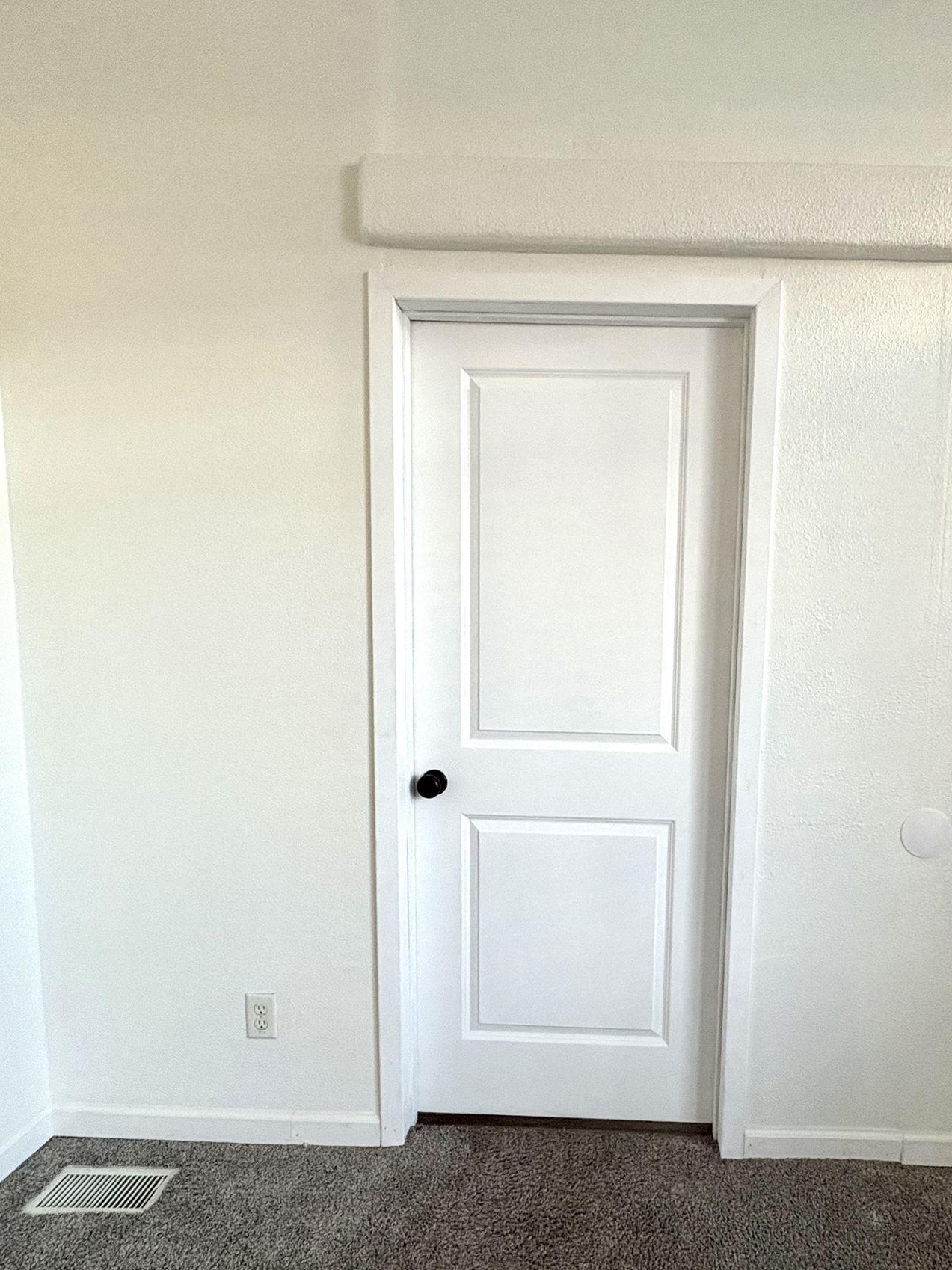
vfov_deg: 84.4
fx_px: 697
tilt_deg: -5.9
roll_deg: -2.3
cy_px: 697
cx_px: 624
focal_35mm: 19
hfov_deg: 67.0
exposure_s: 1/60
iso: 250
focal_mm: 2.22
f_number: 2.2
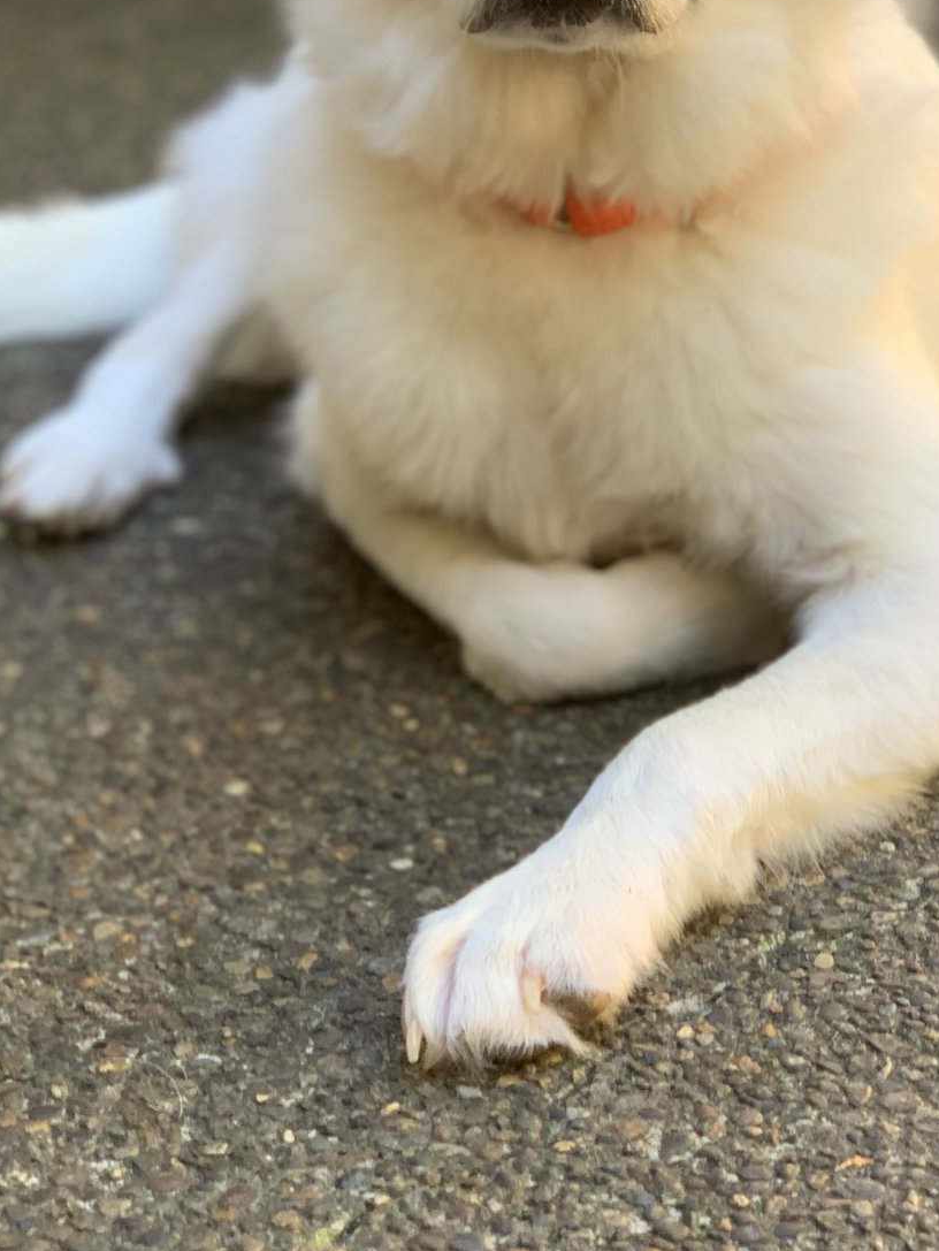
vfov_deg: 19.2
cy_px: 455
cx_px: 566
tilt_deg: -17.9
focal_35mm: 102
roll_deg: +1.4
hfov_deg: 14.5
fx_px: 3687
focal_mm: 6
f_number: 2.4
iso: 40
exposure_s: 1/122
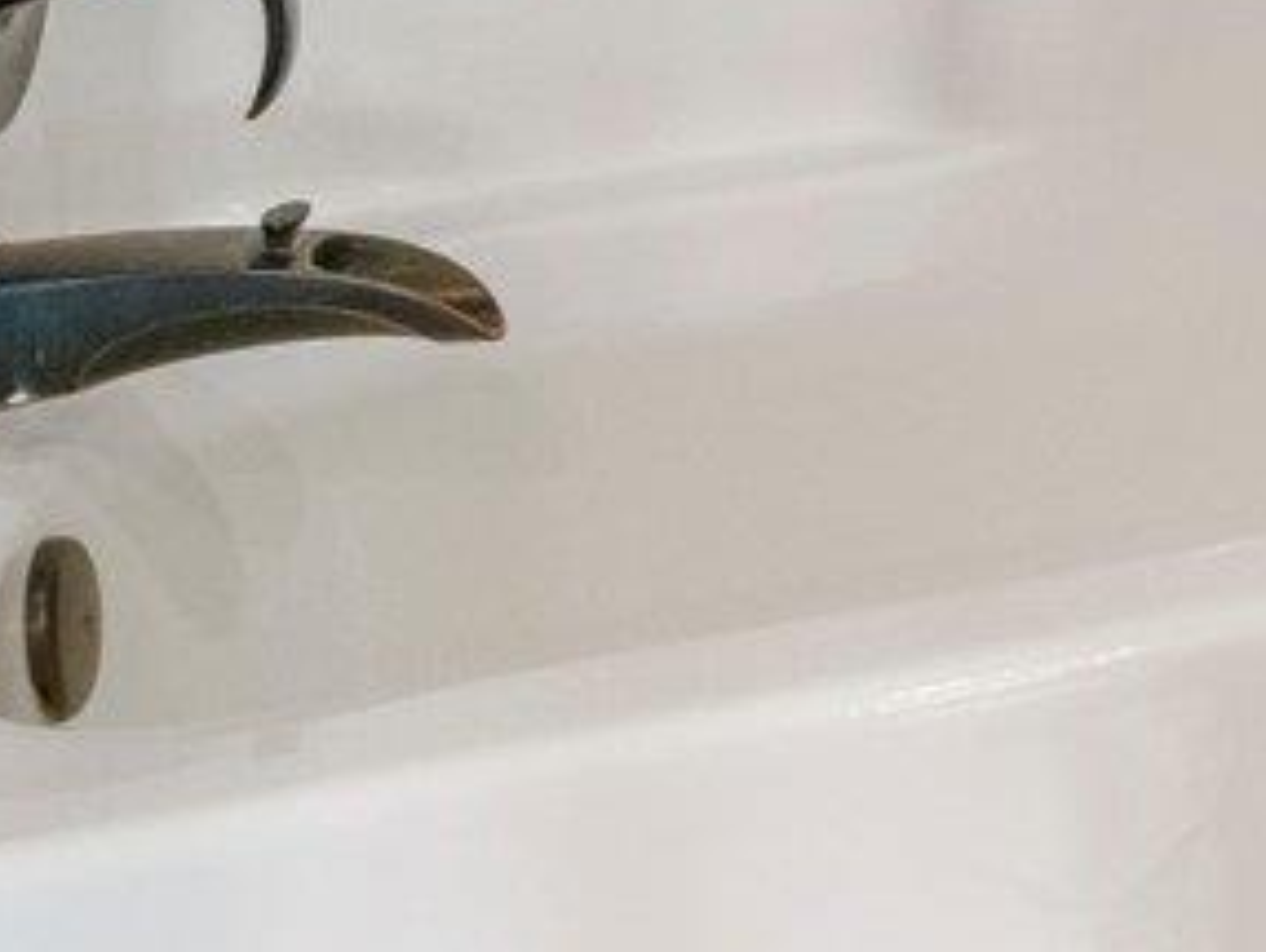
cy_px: -1359
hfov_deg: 11.8
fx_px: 4026
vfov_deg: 11.2
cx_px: 3555
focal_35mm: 110
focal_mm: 16
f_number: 8
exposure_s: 1/4
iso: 1250
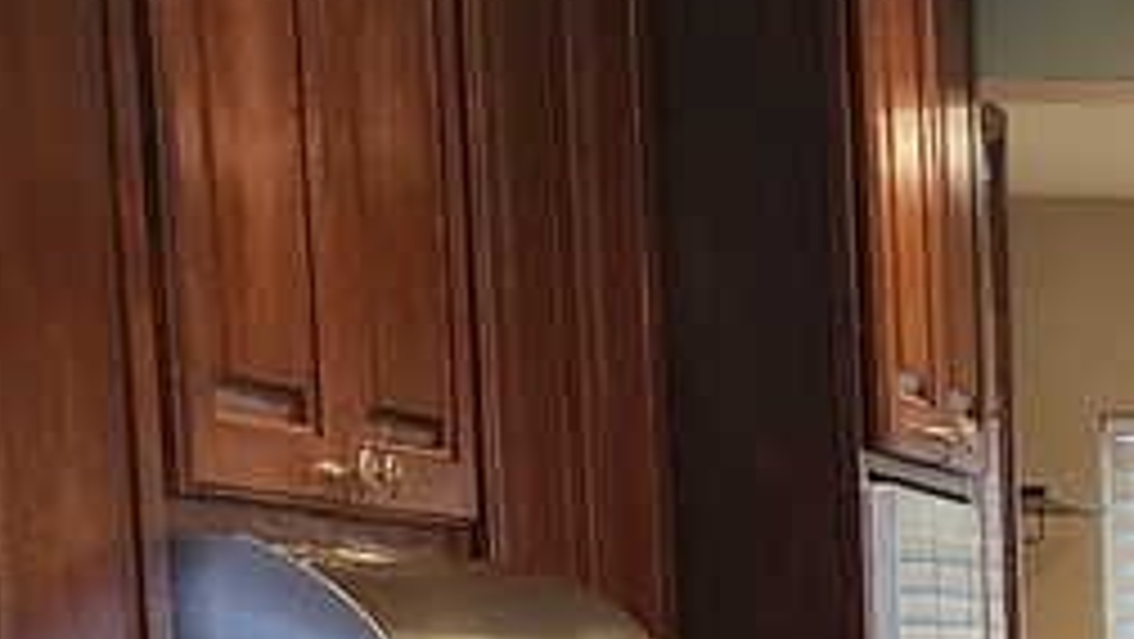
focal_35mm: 143
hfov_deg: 13.7
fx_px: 4302
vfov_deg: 8.0
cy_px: 1386
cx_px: 1908
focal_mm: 6.4
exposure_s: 1/120
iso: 400
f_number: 1.8
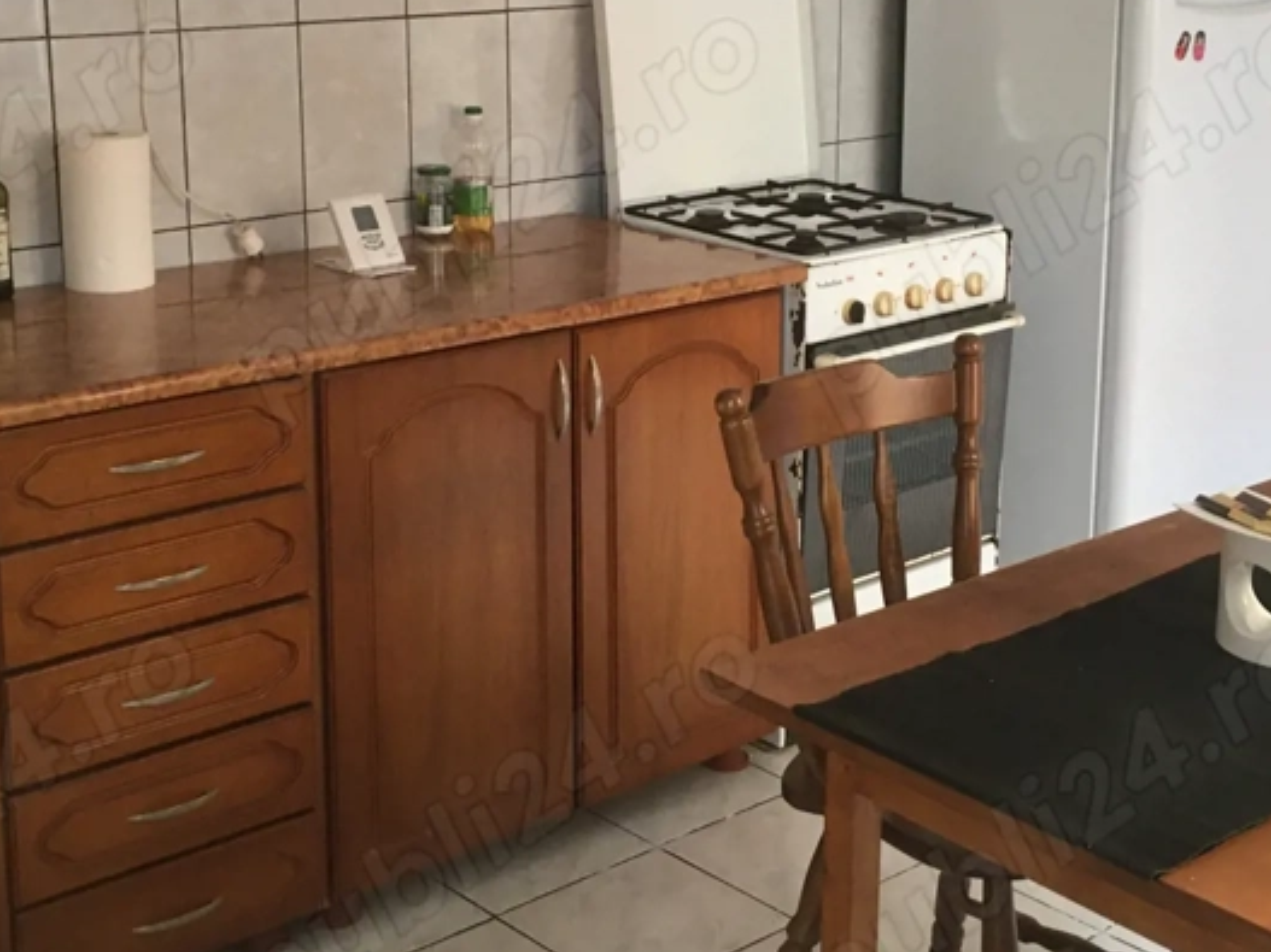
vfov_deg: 26.3
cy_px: 253
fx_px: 2019
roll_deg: +0.2
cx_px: 779
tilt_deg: -12.0
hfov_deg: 34.8
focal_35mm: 55
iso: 125
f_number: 2.2
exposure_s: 1/33
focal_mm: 4.15
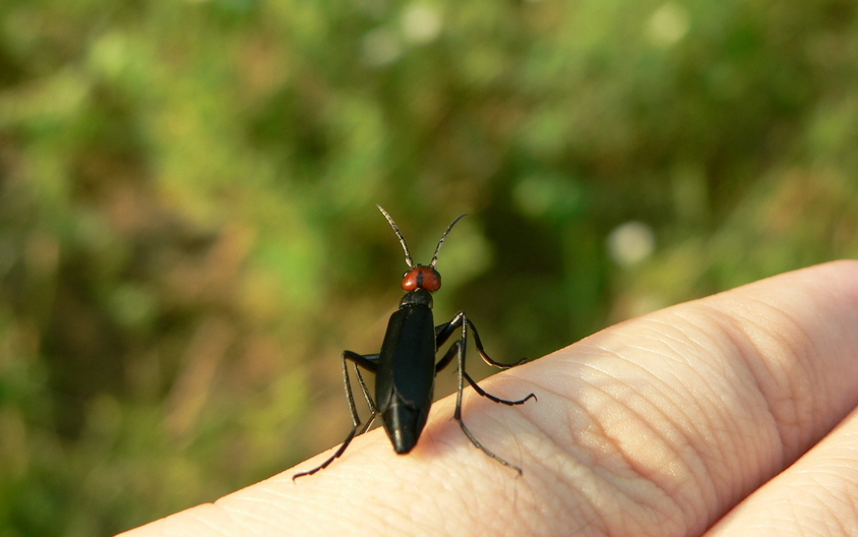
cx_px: 427
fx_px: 1754
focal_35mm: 75
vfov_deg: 17.4
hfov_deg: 27.5
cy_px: 235
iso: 80
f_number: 4
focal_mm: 11.6
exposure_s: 1/200
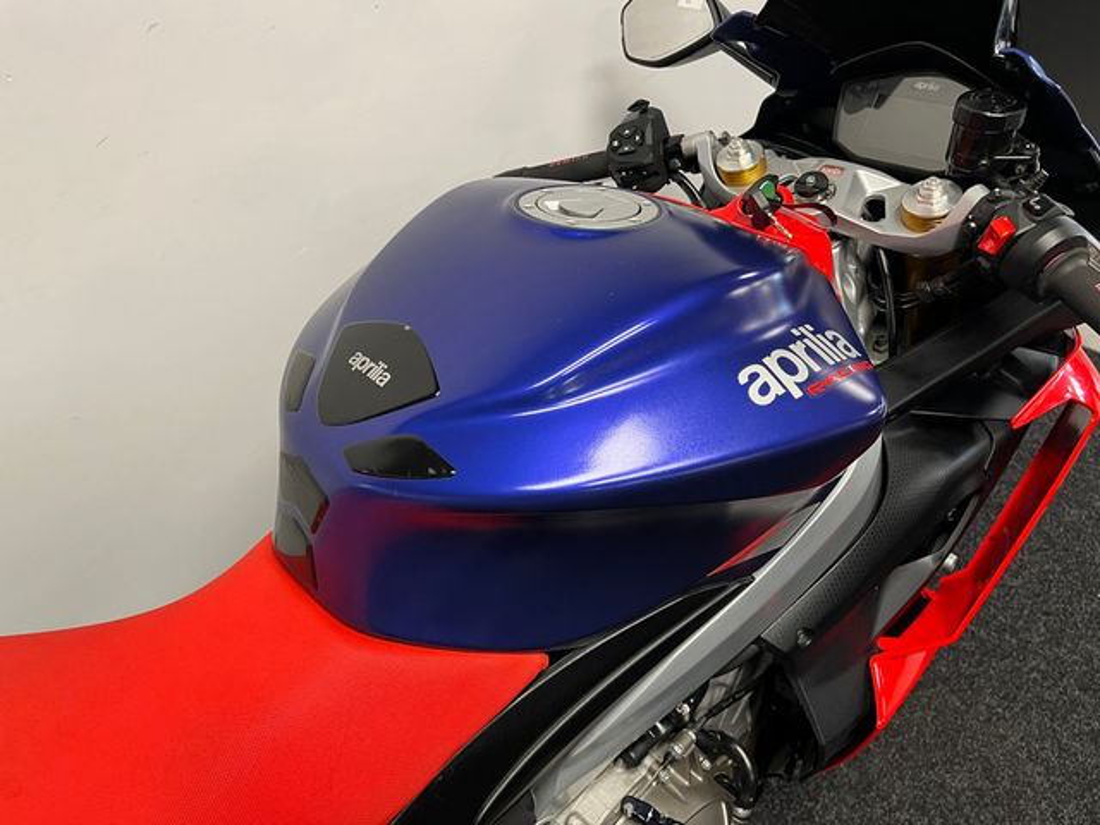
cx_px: 550
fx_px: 826
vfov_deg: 53.1
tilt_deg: -37.5
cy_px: 412
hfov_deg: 67.3
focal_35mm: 26
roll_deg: +0.0
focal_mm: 5.1
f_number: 1.6
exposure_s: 1/50
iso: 125
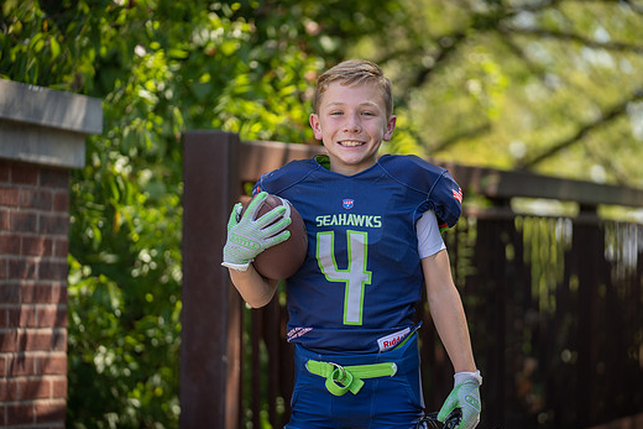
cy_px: 236
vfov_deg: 10.8
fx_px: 2269
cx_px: 351
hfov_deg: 16.1
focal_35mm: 127
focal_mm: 112
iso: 100
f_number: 2.8
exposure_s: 1/320
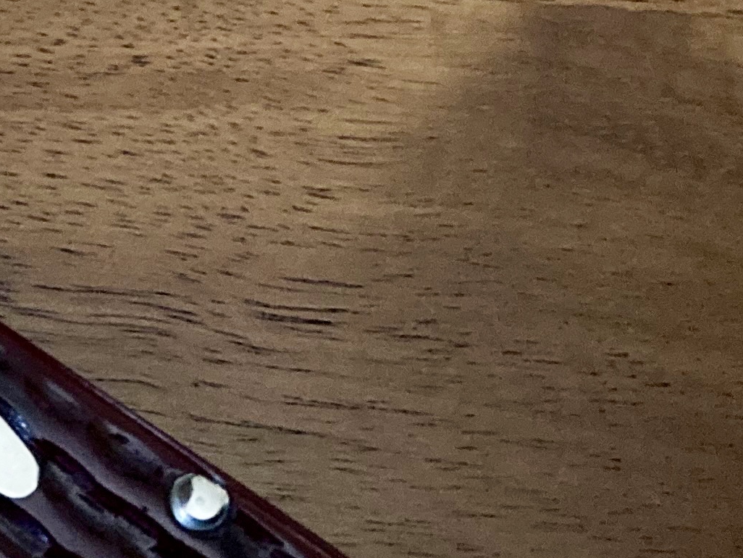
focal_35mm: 110
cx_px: -444
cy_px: 167
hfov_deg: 16.0
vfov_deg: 13.4
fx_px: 2362
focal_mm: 3.99
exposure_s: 1/22
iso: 640
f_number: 1.8
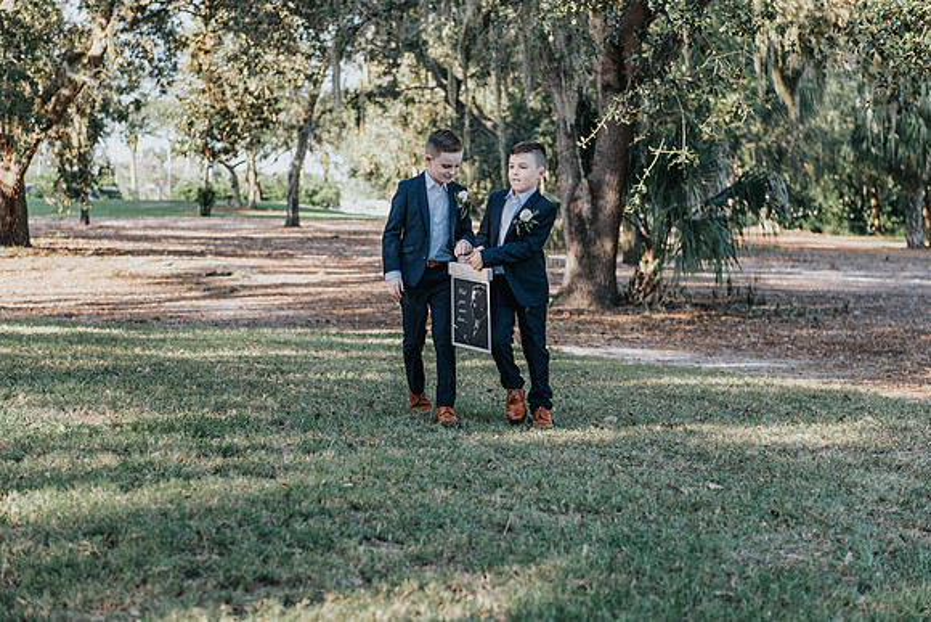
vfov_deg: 19.5
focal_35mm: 70
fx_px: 1811
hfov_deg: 28.8
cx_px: 466
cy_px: 311
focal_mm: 70
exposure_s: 1/125
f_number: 4
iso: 100
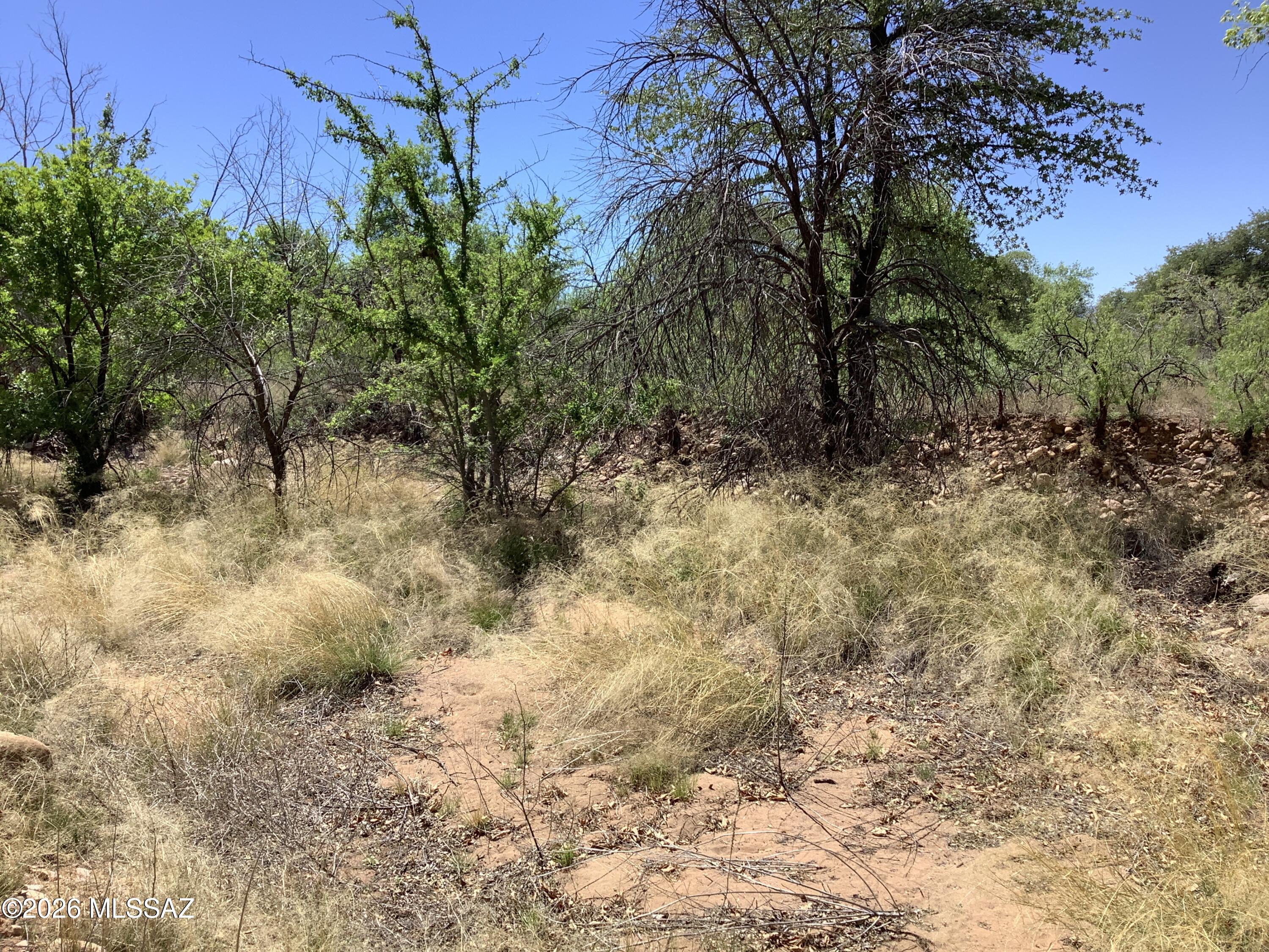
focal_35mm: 31
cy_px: 476
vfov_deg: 45.4
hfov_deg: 58.4
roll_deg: +2.9
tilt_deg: -6.8
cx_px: 634
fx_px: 1136
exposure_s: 1/981
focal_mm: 3.3
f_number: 2.4
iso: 25
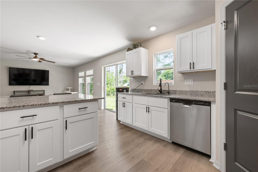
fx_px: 107
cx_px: 129
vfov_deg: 77.3
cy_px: 86
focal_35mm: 15
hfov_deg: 100.4
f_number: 8
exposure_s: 1/25
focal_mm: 15
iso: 500
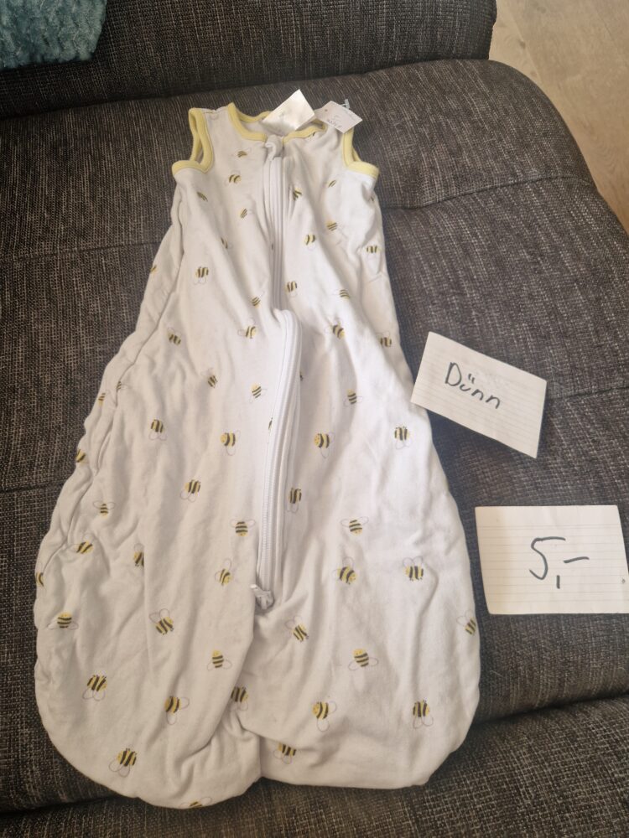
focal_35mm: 23
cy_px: 419
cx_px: 314
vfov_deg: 73.9
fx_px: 557
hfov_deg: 58.9
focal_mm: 5.4
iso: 50
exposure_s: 1/115
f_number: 1.8
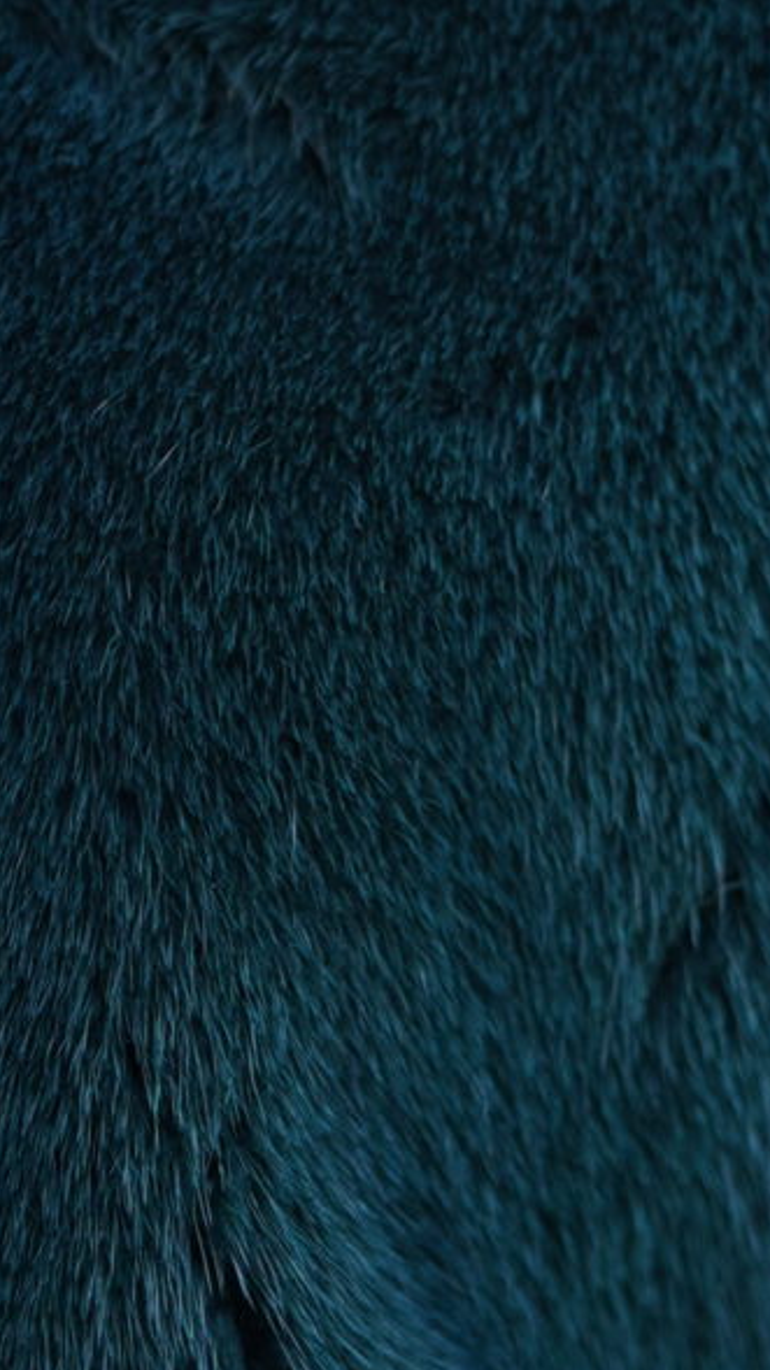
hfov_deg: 2.6
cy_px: 16
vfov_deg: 4.6
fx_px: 17036
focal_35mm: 469
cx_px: -811
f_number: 2.8
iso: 160
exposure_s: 1/250
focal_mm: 103
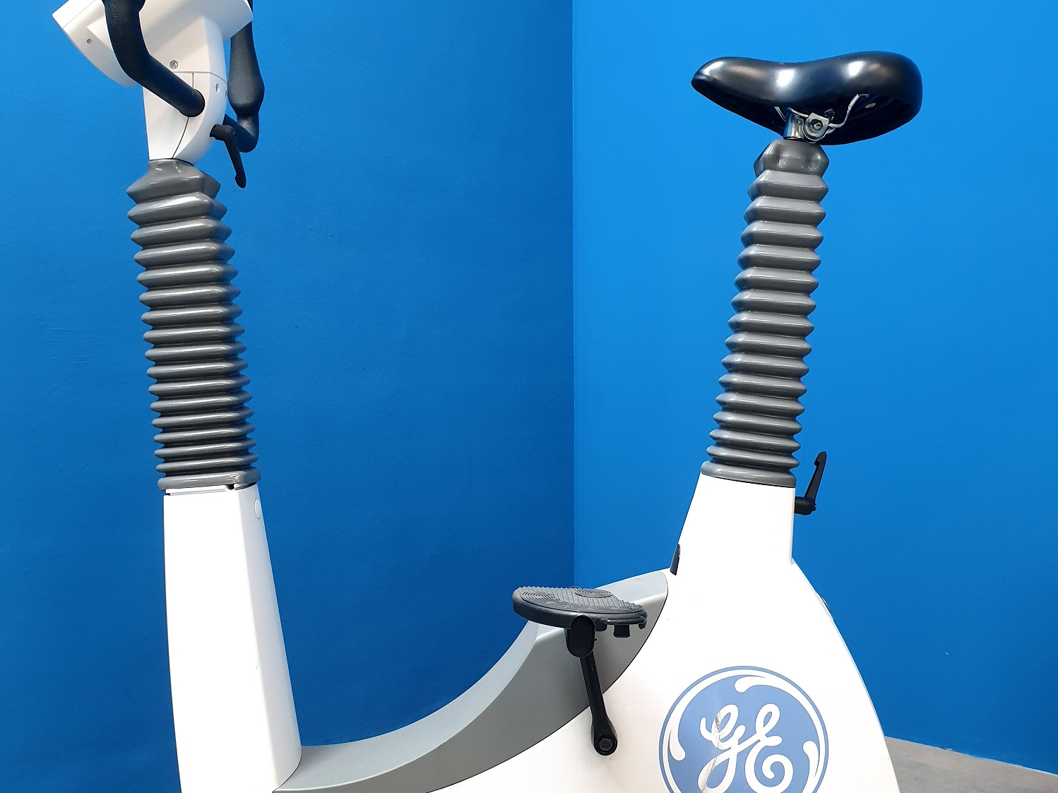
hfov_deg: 52.6
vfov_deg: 40.6
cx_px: 529
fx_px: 1070
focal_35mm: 35
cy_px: 436
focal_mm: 4.3
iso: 320
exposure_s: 1/33
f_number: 2.4
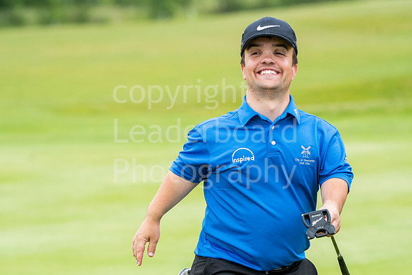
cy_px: 138
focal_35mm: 360
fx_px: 4121
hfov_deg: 5.7
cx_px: 206
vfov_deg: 3.8
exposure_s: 1/1000
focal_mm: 240
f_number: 5.6
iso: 1250
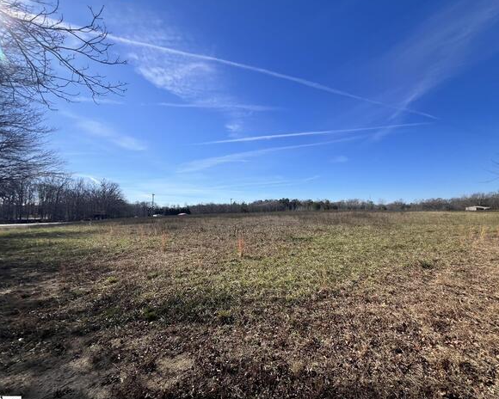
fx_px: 207
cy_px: 198
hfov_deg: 100.4
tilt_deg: +2.8
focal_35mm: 14
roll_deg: +1.8
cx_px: 272
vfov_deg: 88.0
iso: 32
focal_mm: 1.57
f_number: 1.8
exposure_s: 1/2053
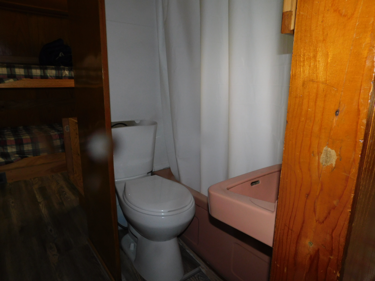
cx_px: 188
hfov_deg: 73.9
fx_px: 249
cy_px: 140
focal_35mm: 23
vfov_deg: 58.9
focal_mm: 4
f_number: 3
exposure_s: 1/30
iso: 200
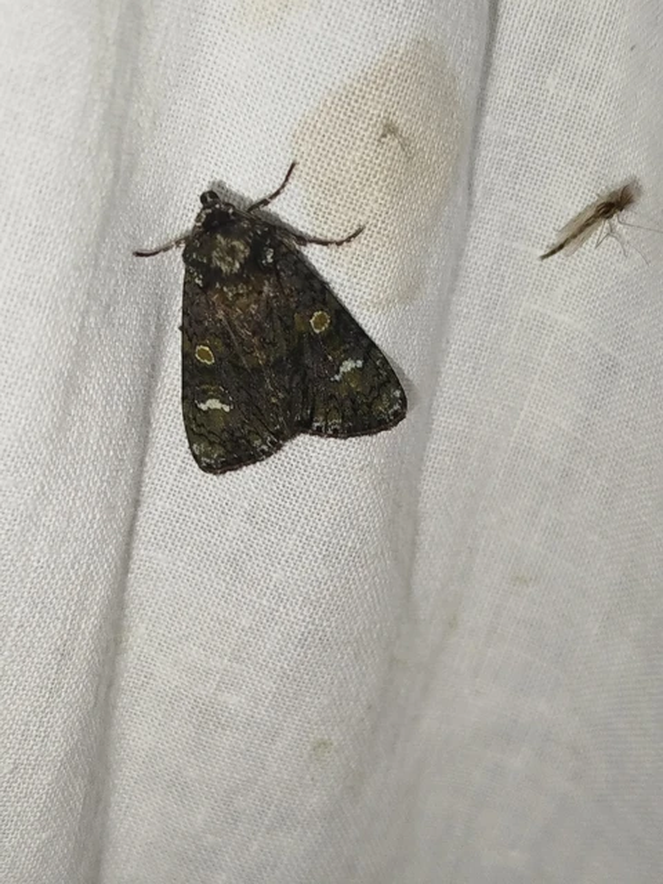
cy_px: 442
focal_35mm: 62
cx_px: 332
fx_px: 1583
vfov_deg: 31.2
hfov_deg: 23.7
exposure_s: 1/50
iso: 80
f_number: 1.7
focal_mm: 5.31
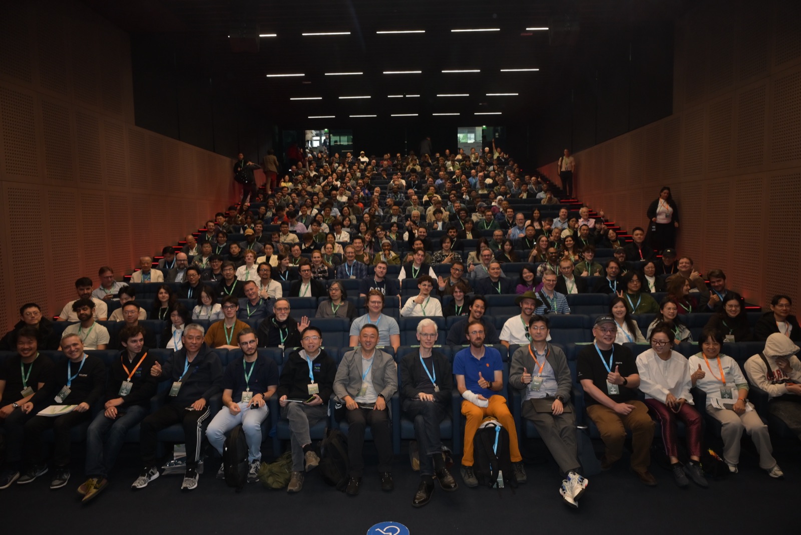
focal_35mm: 24
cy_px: 268
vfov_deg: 53.2
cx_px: 400
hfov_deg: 73.7
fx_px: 534
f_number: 6.3
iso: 800
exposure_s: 1/60
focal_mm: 24
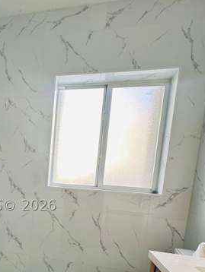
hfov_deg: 51.2
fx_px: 197
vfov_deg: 65.0
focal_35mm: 25
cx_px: 38
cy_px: 205
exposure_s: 1/99
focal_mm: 2.22
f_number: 2.2
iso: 40
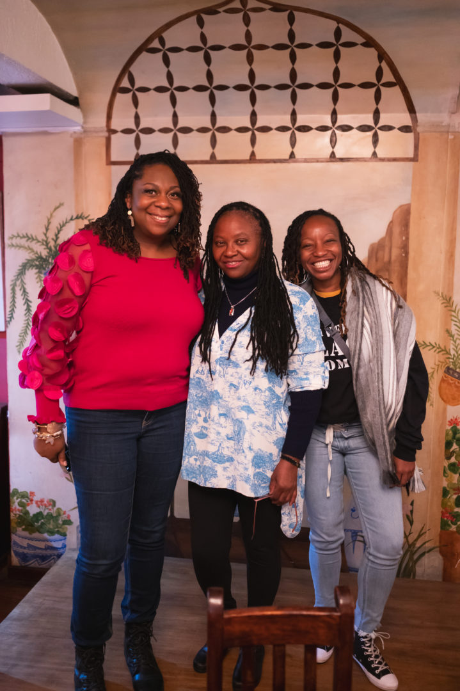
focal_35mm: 35
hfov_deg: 37.8
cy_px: 346
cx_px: 230
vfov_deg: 54.5
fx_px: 671
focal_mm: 35
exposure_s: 1/50
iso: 6400
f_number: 1.8
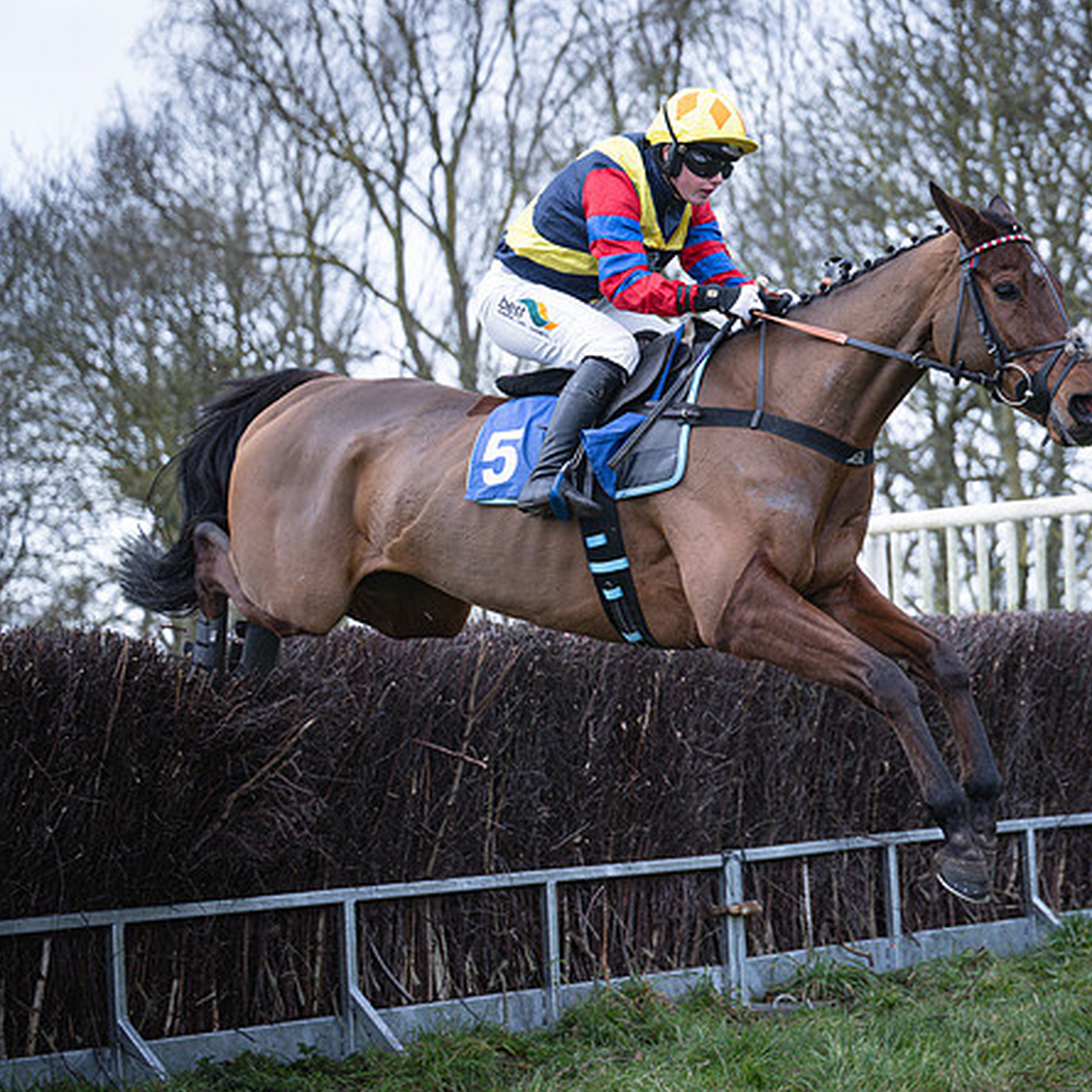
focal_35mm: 109
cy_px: 545
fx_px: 3890
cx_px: 830
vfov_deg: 16.0
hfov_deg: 15.9
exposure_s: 1/1600
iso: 800
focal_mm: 70
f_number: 2.8
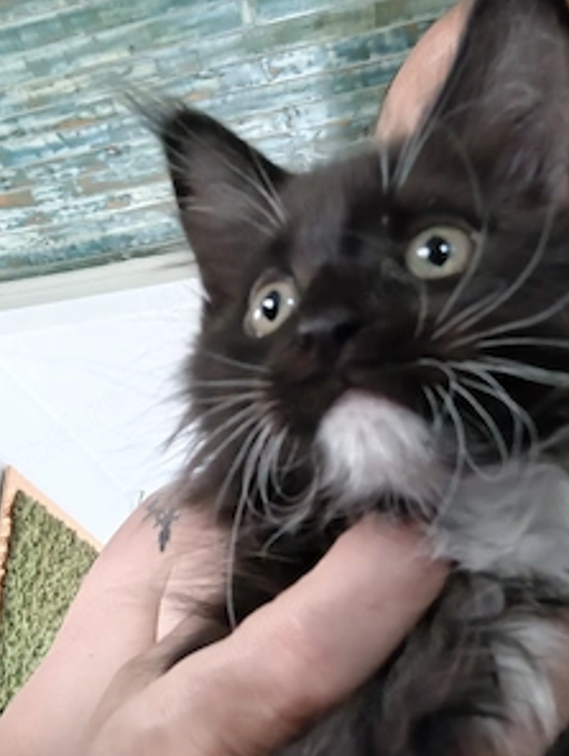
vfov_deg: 47.3
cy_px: 480
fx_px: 852
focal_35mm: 39
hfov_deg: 36.9
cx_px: 288
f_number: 2.2
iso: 1027
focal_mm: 3.61
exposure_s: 1/50.3
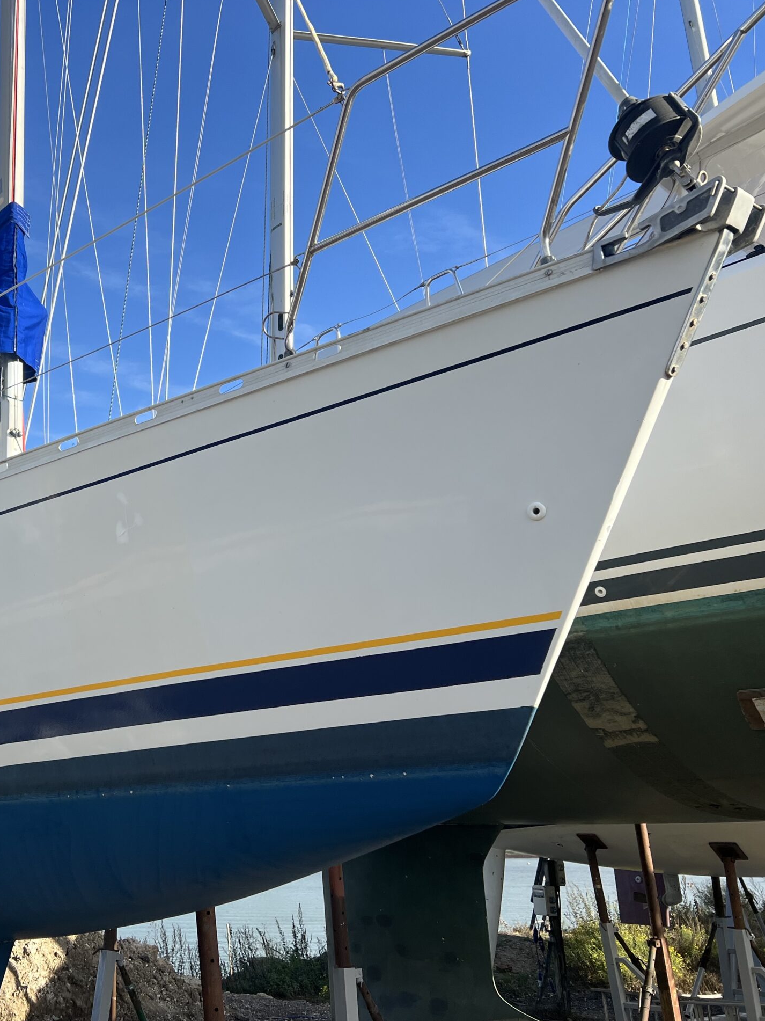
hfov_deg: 39.3
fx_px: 1032
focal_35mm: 35
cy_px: 507
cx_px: 166
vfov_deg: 52.6
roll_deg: -0.5
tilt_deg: +17.0
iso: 50
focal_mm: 5.7
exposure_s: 1/2695
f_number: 1.5
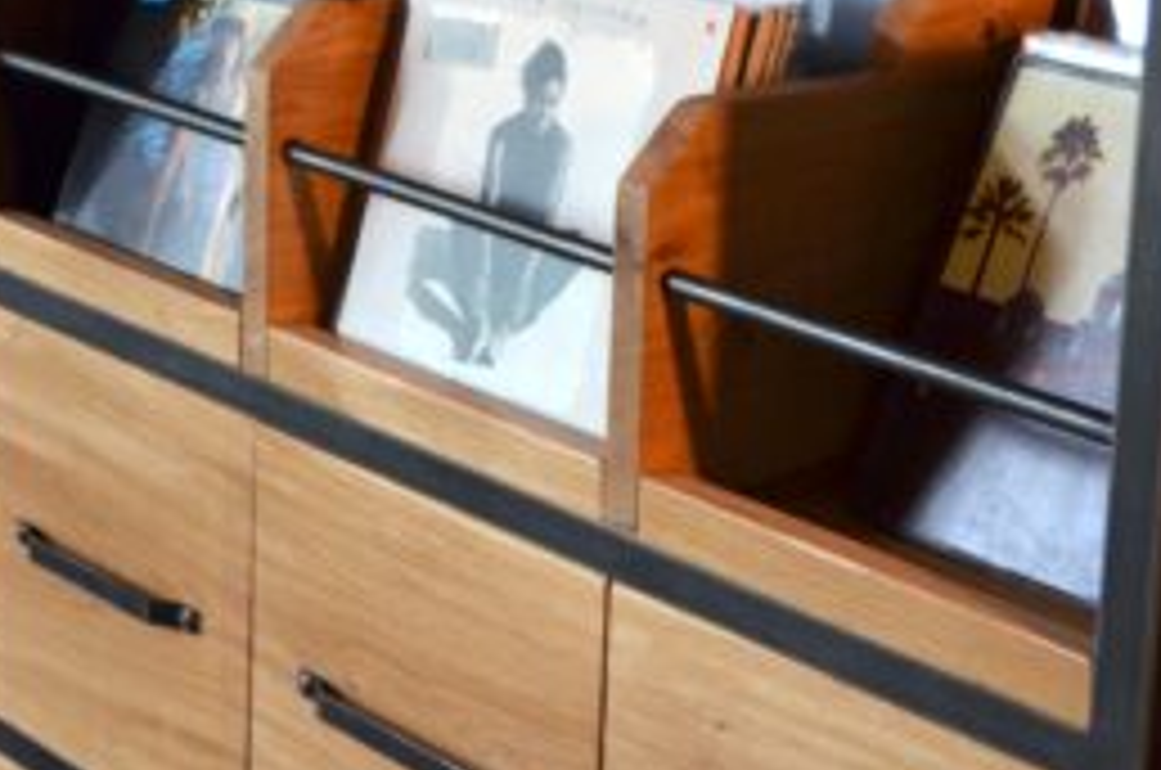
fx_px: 3187
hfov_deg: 20.6
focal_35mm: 99
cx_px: 662
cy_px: 155
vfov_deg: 13.7
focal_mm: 34
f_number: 2.8
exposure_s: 1/125
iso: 800
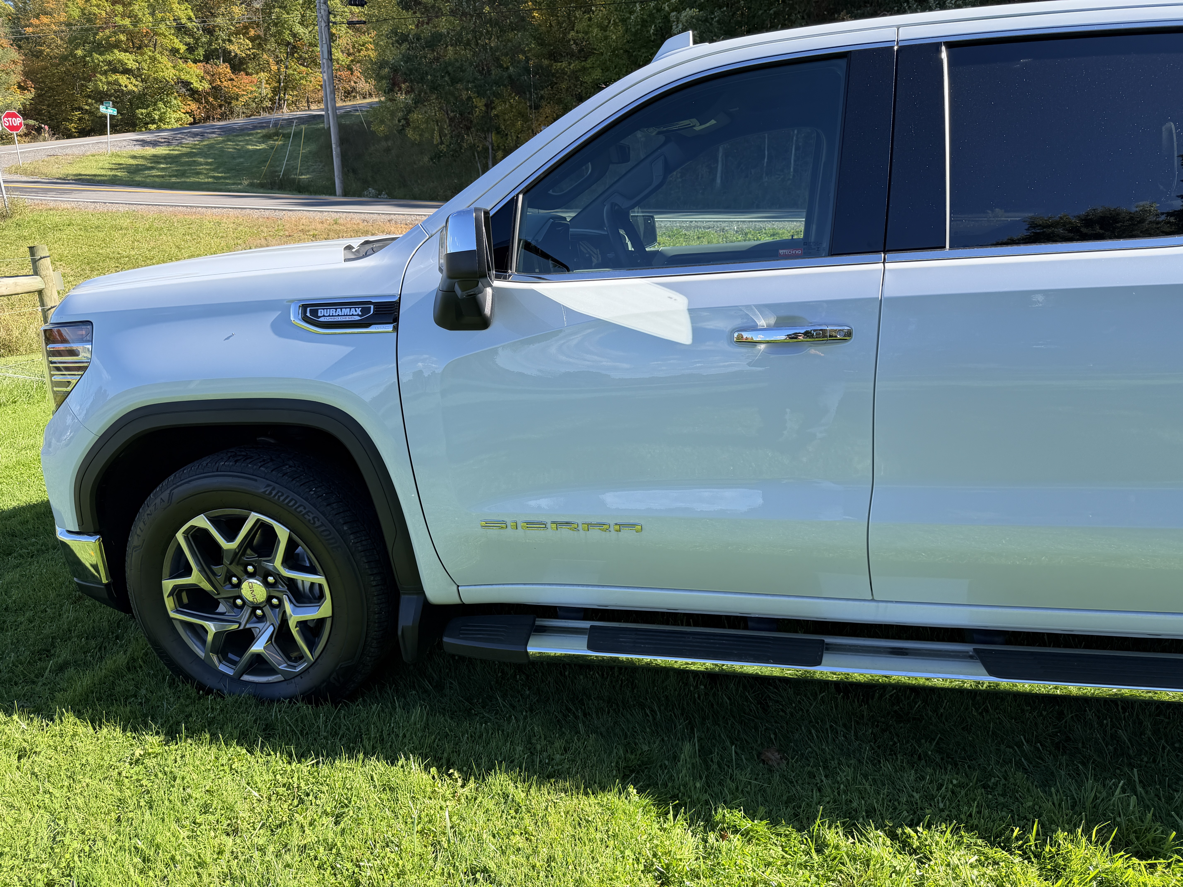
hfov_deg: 71.6
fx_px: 820
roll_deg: -0.7
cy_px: 444
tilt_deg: -16.9
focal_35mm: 24
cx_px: 592
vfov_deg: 56.8
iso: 80
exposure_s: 1/1211
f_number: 1.78
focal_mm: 6.76
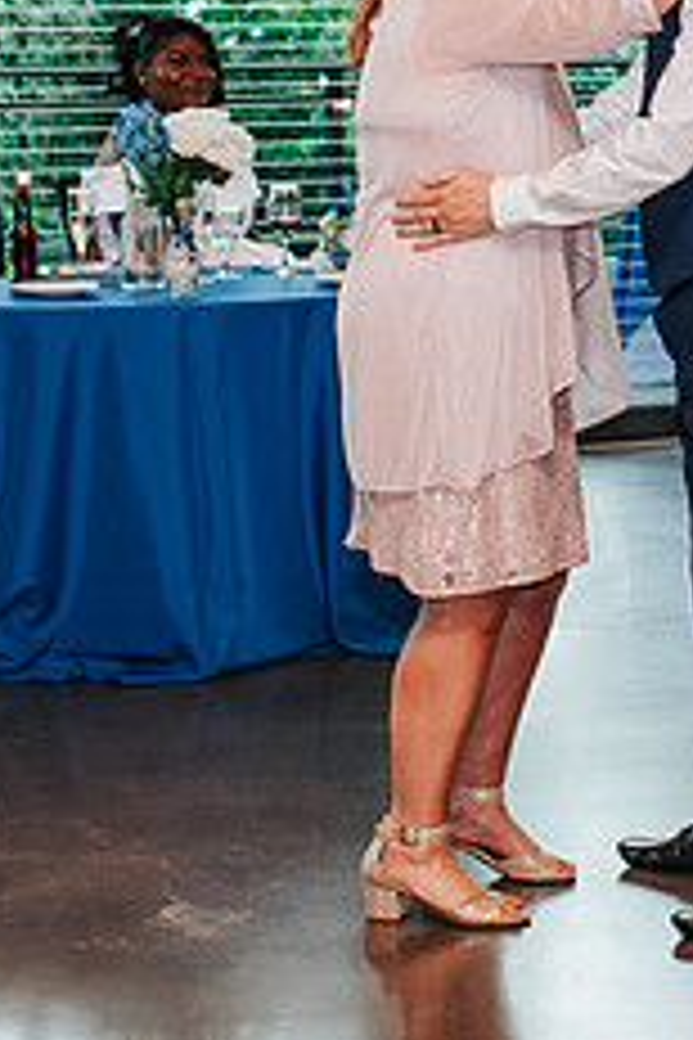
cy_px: 261
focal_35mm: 129
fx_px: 3725
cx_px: 631
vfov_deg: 15.8
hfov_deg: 10.6
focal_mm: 35
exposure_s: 1/160
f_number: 2.8
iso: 320
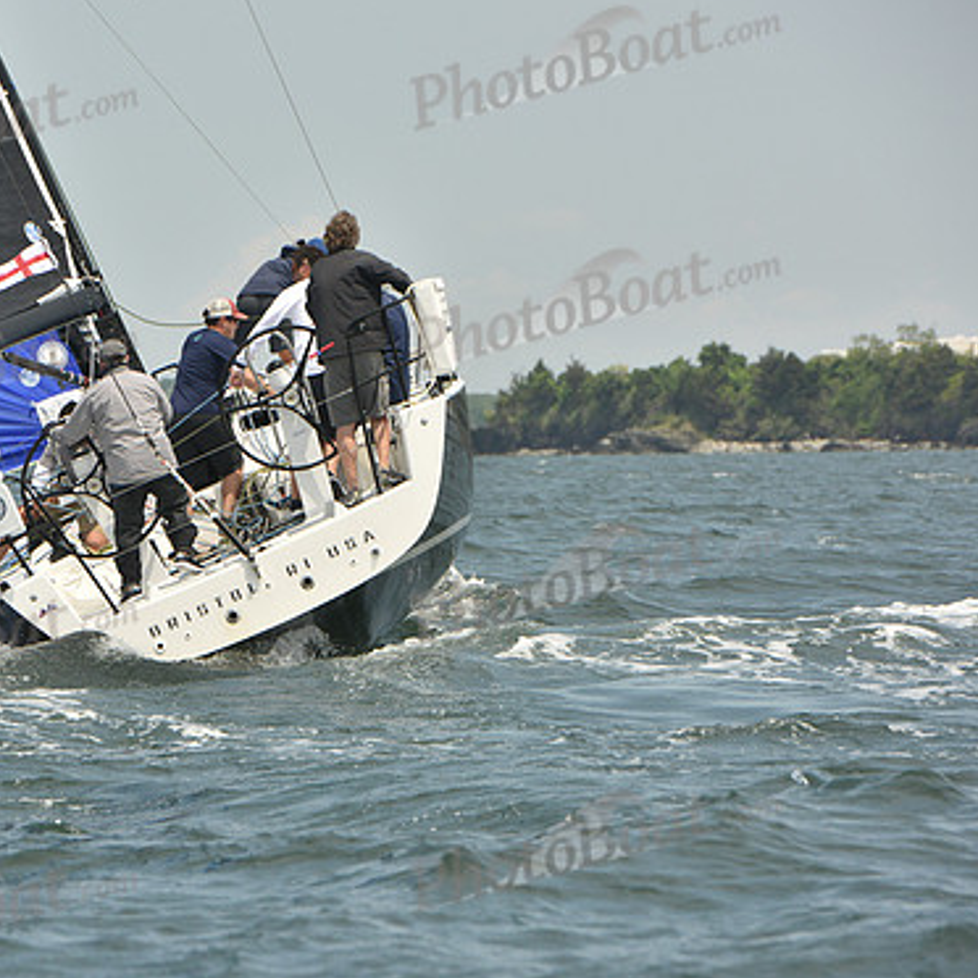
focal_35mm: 265
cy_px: 477
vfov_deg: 6.6
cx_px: 276
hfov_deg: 6.6
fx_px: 8471
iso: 400
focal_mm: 200
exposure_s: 1/1250
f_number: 9
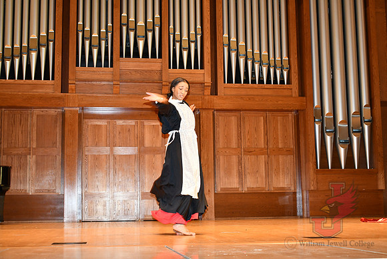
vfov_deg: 26.0
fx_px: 559
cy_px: 130
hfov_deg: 38.2
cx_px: 194
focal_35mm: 52
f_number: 4.5
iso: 1400
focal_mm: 35
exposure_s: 1/60
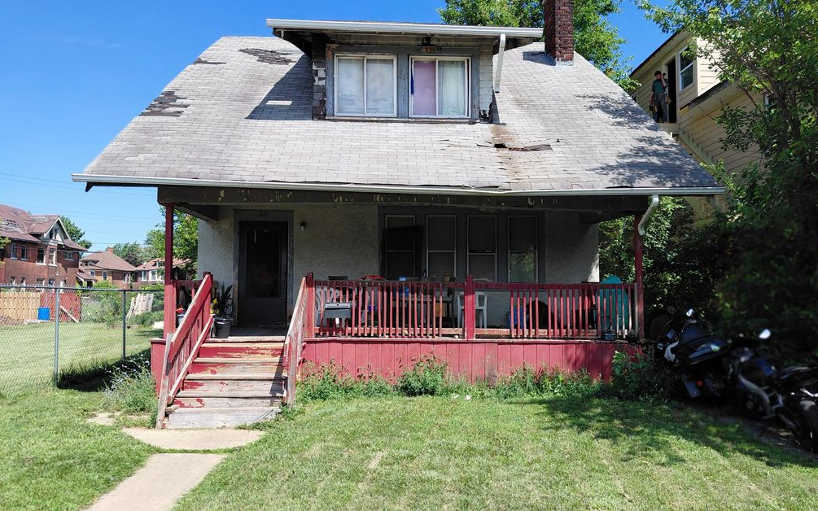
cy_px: 261
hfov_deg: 68.4
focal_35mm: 27
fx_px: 602
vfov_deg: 46.0
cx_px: 409
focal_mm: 4.69
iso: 50
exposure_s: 1/1237
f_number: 1.8
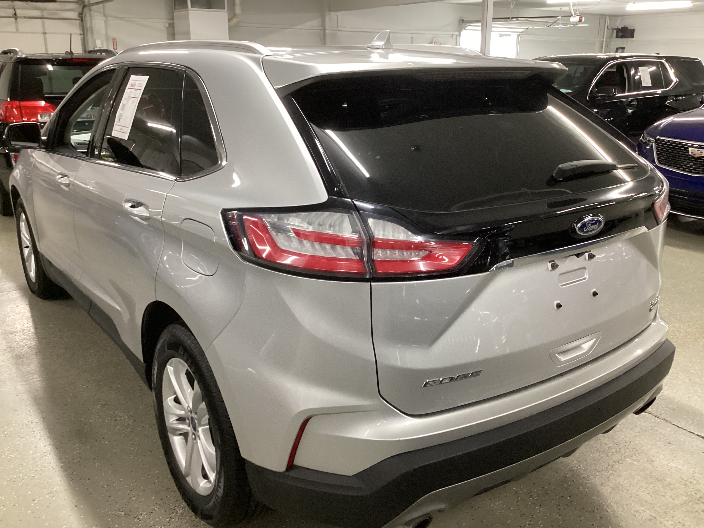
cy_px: 264
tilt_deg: -19.0
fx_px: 630
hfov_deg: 58.4
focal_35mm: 31
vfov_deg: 45.4
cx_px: 352
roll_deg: -0.6
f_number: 2.4
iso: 320
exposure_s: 1/60
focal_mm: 3.3
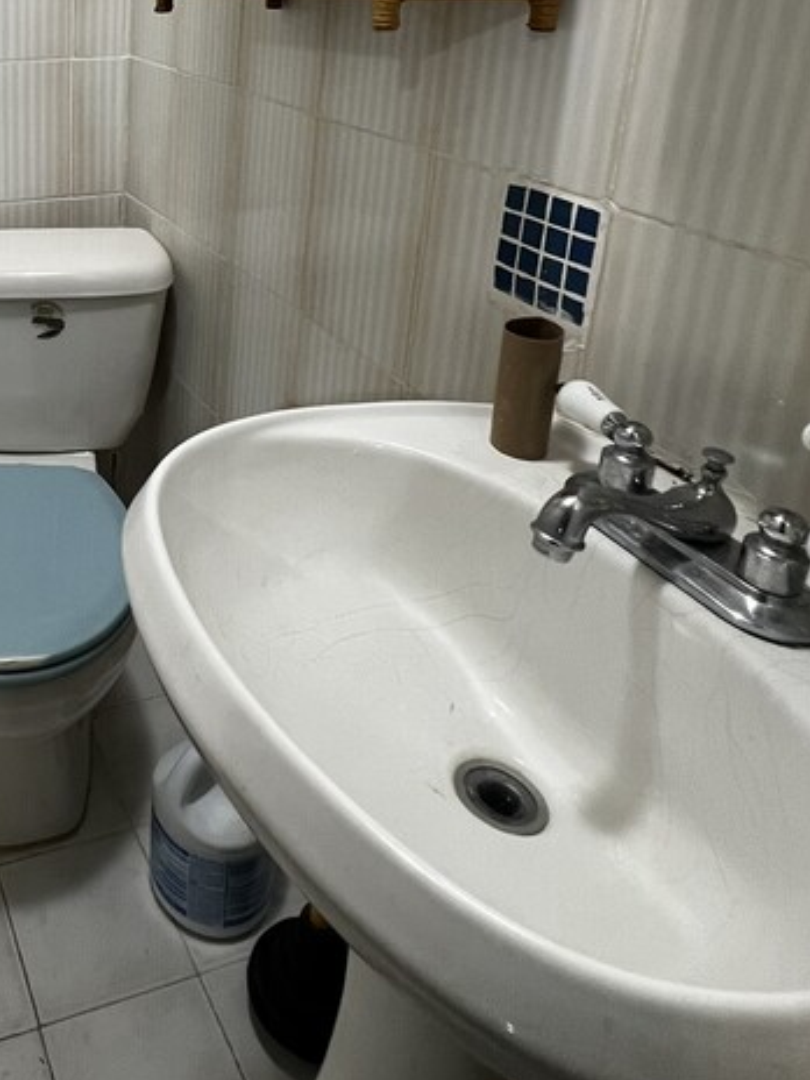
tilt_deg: -13.7
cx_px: 16
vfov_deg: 58.3
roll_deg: -1.5
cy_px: 207
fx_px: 874
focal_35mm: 28
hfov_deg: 43.3
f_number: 1.8
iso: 200
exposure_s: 1/99
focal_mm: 1.57
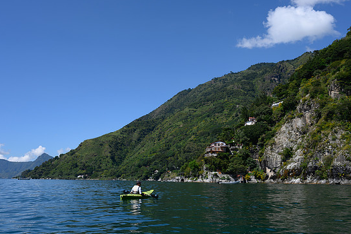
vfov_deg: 41.1
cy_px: 112
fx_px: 312
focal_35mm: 32
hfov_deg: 58.7
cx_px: 172
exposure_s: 1/250
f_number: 9
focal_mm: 30
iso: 80
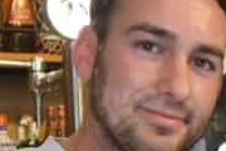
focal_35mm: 171
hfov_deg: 11.6
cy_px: 254
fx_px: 1073
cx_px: 310
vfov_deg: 7.8
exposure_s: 1/60
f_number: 5.6
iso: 4000
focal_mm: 20
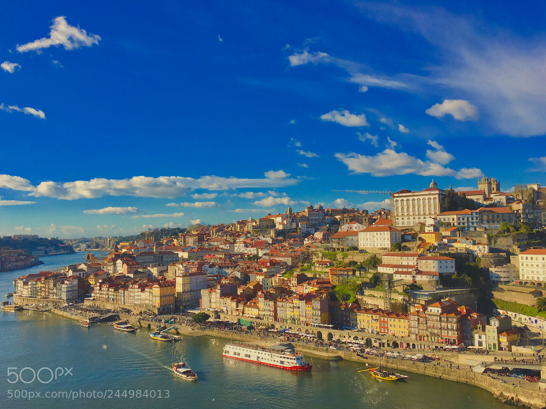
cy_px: 210
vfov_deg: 46.8
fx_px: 473
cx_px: 268
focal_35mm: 30
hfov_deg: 60.0
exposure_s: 1/1672
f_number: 2.2
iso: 25
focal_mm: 4.15
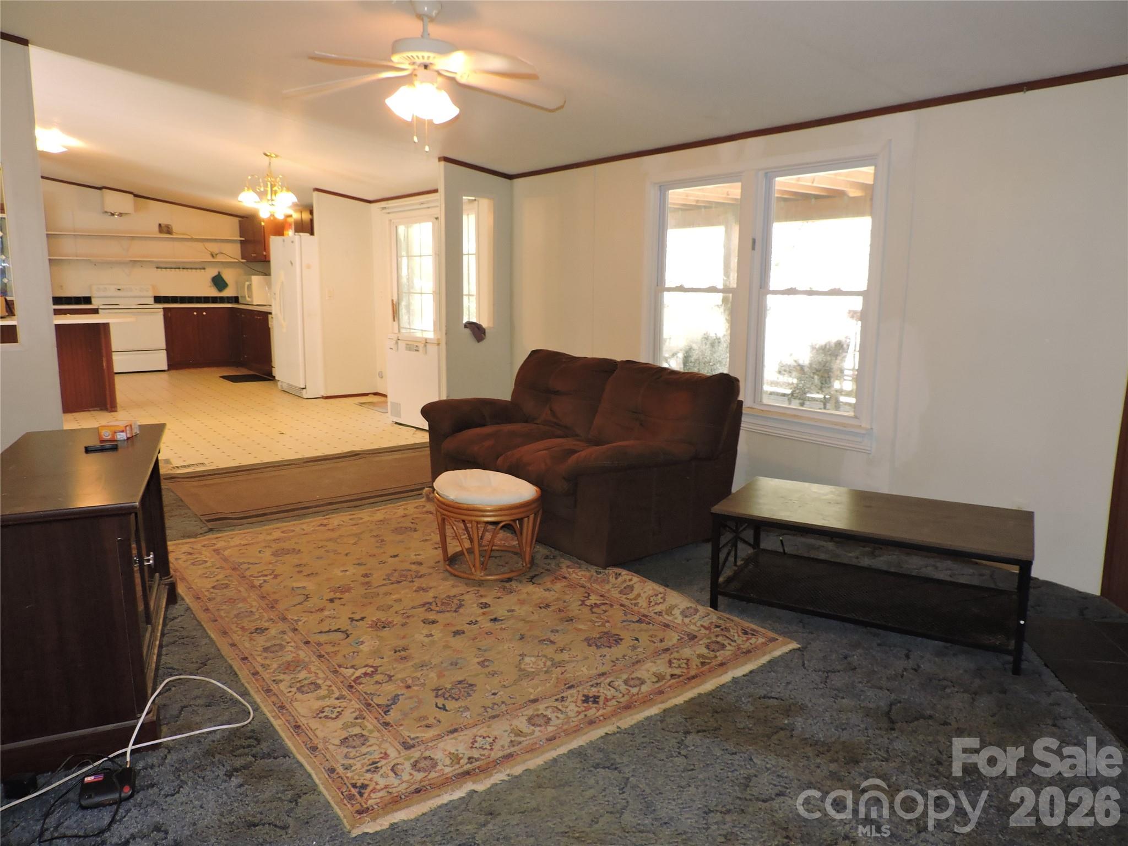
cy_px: 423
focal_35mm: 24
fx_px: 782
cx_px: 564
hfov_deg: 71.6
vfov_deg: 56.8
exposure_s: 1/40
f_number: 3
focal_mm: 4.3
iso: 320
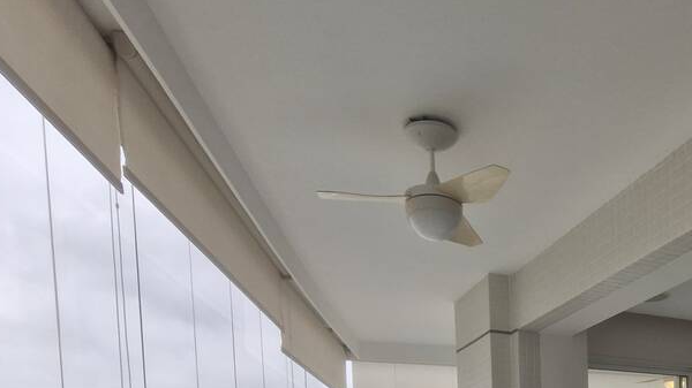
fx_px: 624
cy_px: 545
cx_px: 581
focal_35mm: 34
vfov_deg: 27.1
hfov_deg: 53.1
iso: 50
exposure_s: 1/546
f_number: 2.2
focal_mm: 1.74
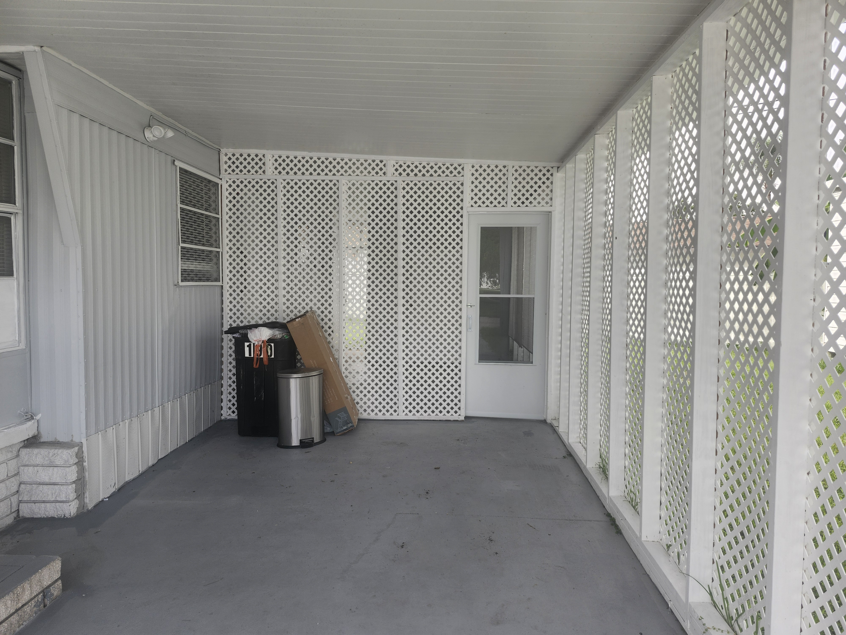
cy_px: 318
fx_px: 562
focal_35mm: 23
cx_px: 423
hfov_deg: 73.9
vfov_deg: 58.9
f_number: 1.8
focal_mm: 5.54
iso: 25
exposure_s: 1/251
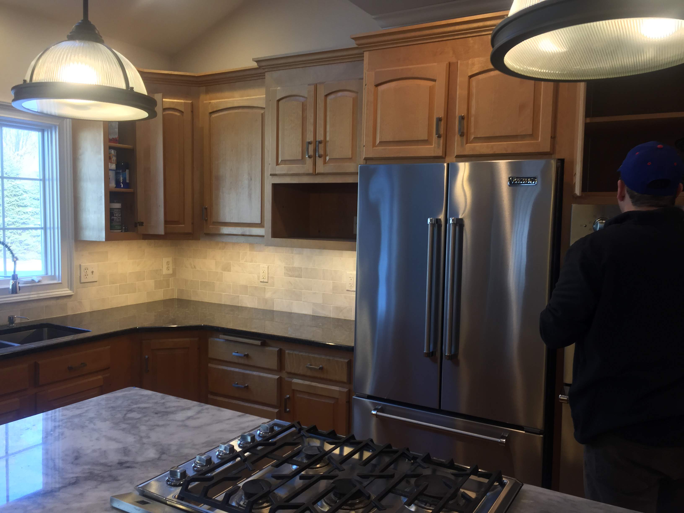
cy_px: 256
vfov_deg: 48.2
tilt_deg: -4.2
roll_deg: -0.7
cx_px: 342
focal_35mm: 29
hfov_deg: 61.7
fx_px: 573
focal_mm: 4.15
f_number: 2.2
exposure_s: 1/40
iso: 32
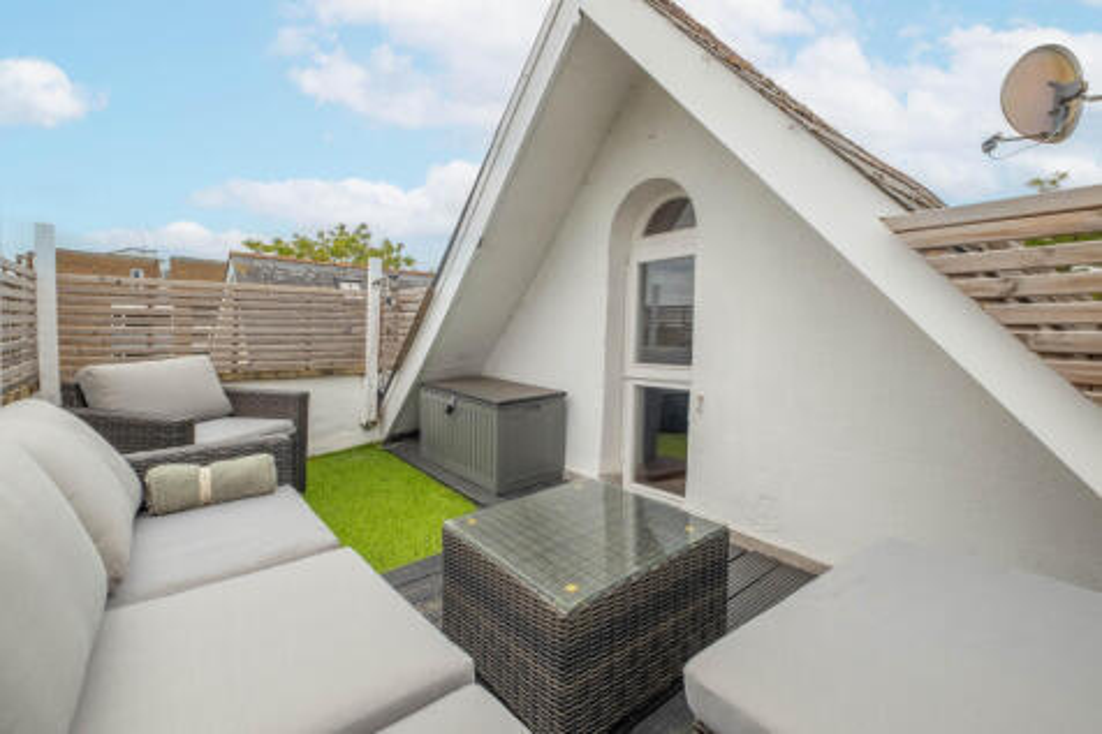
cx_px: 551
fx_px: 459
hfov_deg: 100.4
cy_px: 367
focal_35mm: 15
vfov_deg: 77.3
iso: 400
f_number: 7.1
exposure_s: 1/200
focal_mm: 10
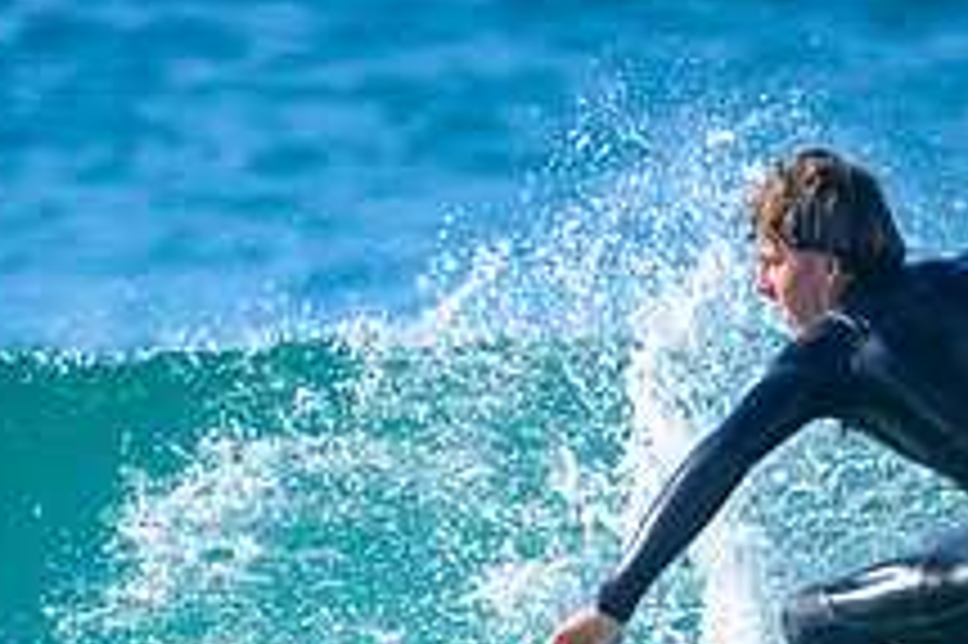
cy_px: 714
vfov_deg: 0.6
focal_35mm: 2158
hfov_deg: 1.0
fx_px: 57980
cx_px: 590
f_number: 6.3
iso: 500
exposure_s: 1/2500
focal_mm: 800
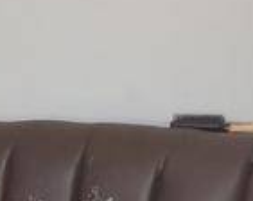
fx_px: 1120
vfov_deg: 9.9
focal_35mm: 150
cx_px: -280
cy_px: 310
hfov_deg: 11.4
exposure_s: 1/33.3
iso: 250
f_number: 1.8
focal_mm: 4
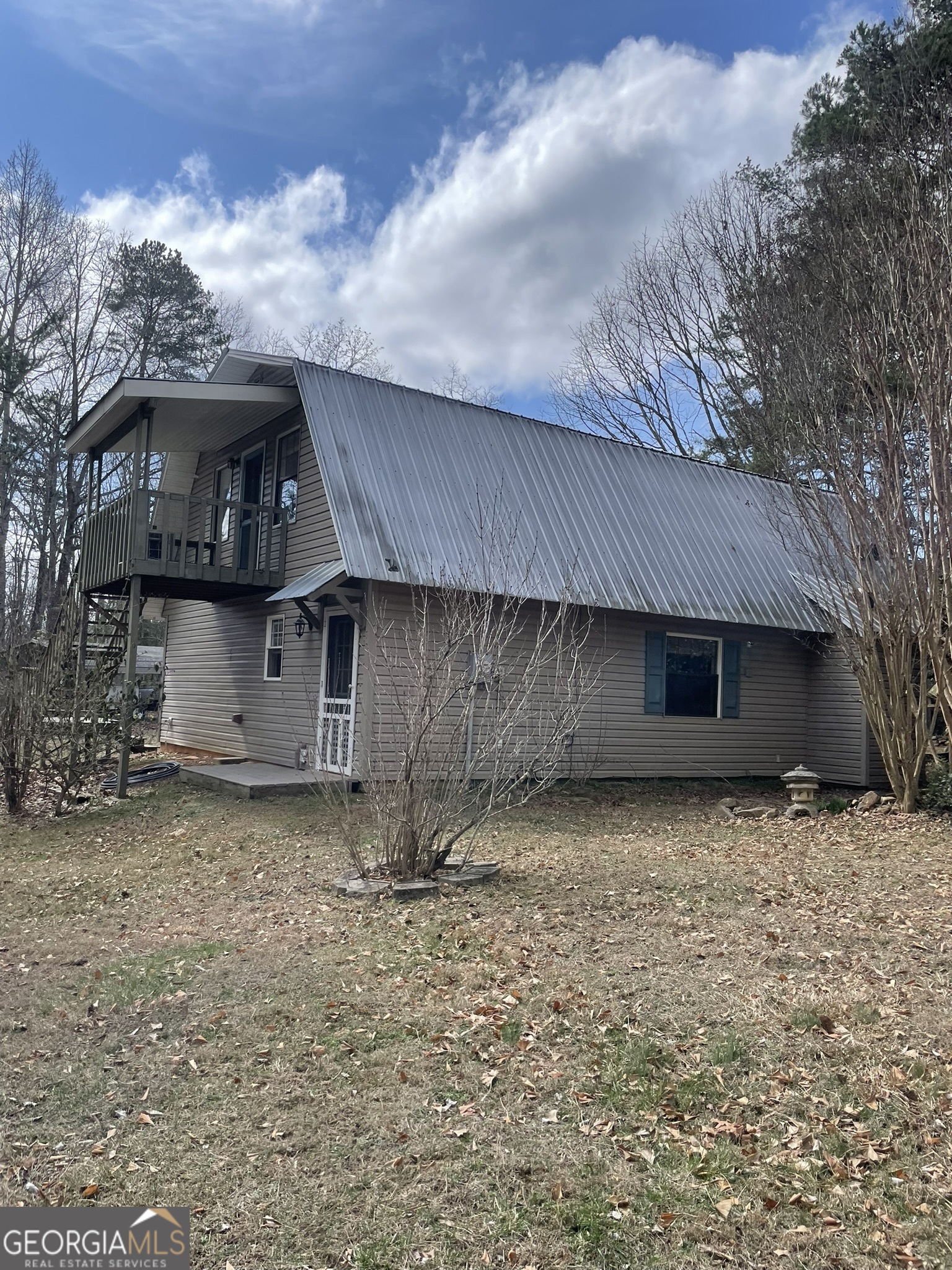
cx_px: 476
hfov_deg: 53.1
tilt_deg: +9.5
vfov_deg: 67.3
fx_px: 953
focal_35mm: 26
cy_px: 635
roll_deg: -4.1
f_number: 1.6
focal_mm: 4.2
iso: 32
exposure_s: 1/2506
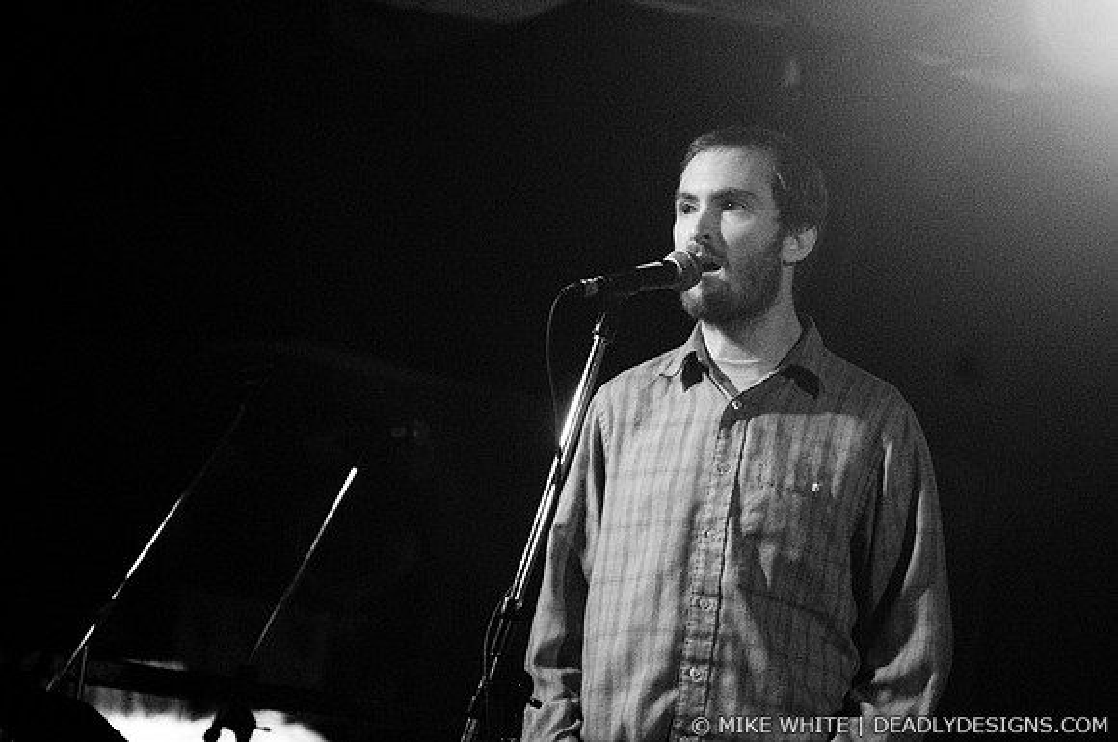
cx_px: 559
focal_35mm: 105
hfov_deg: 19.5
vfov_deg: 13.0
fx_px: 3256
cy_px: 371
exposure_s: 1/60
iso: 1600
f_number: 2.8
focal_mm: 70
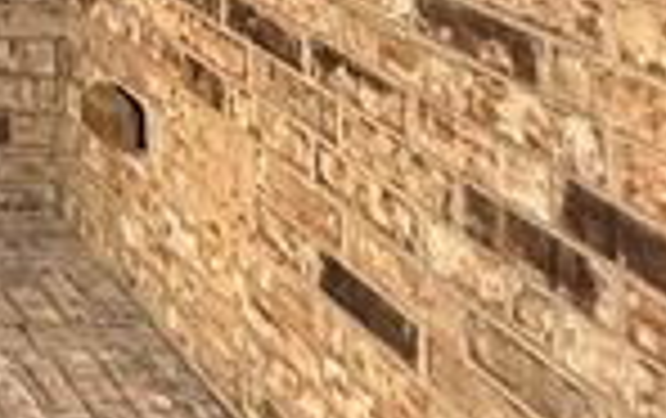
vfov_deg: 13.9
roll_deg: +0.2
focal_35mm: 77
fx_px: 1400
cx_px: -464
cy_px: -463
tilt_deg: +4.2
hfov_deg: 20.6
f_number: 2.2
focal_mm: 2.22
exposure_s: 1/99
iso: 160
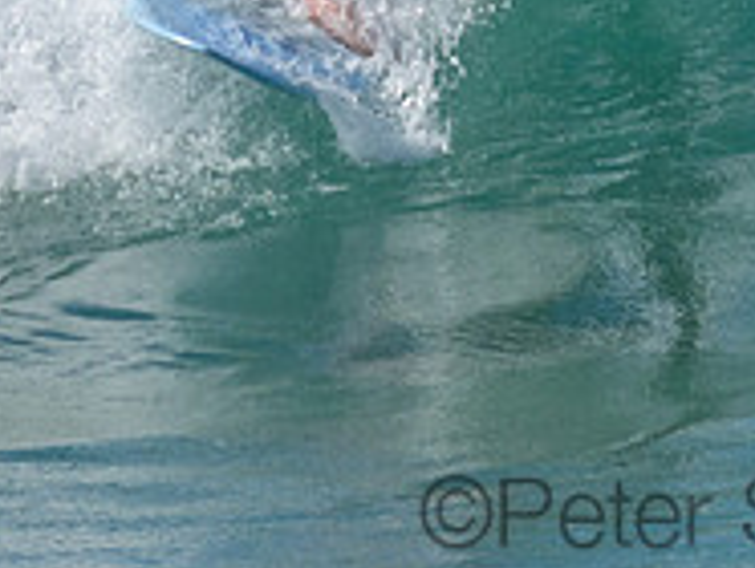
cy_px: -110
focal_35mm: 2548
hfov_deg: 0.8
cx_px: 659
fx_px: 55646
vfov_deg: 0.6
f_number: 11
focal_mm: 800
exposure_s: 1/2000
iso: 3200
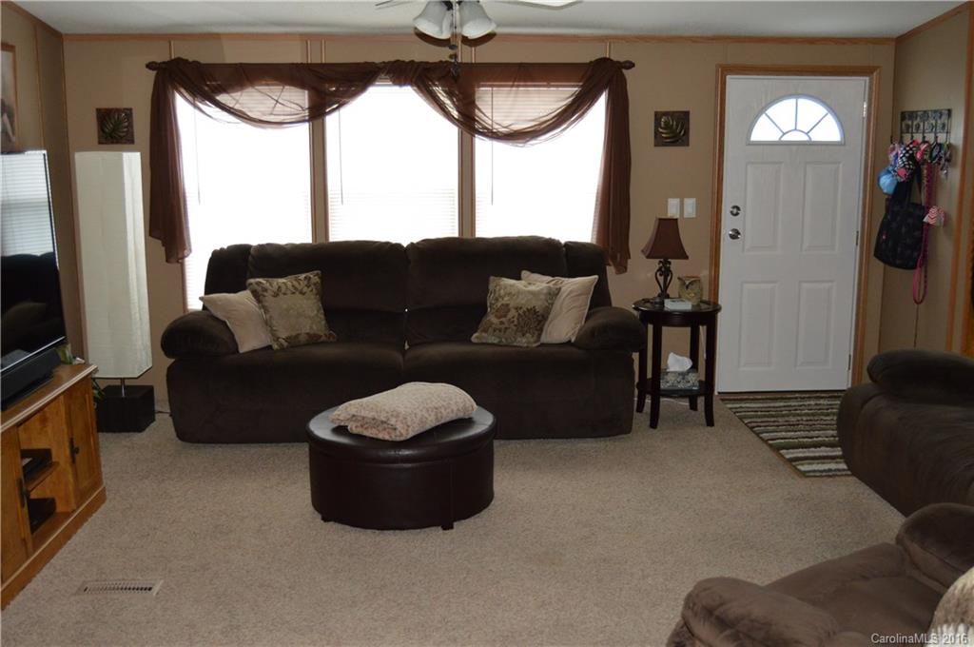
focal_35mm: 36
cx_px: 487
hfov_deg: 53.2
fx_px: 973
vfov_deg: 36.8
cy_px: 324
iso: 1250
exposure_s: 1/60
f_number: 3.8
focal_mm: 24
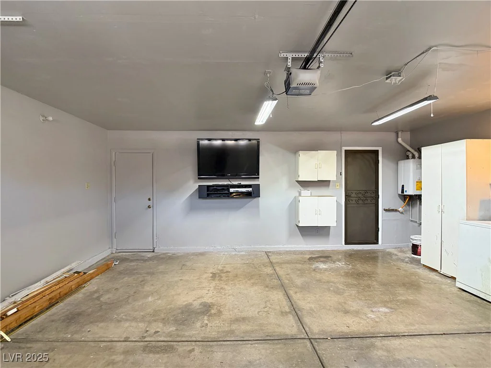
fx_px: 340
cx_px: 246
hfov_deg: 71.6
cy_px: 184
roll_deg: +0.6
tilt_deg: +0.0
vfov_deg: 56.8
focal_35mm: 24
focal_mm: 6.76
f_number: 1.78
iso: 320
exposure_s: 1/120
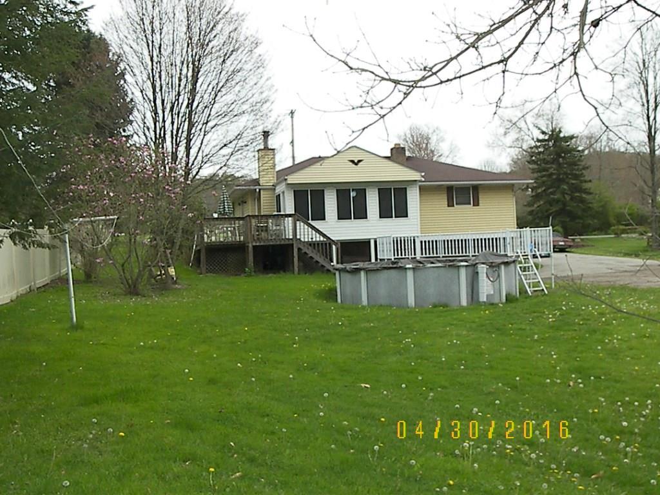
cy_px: 248
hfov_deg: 51.4
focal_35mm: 36
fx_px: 686
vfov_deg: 39.7
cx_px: 330
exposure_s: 1/2500
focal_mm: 7.7
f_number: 4.5
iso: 400
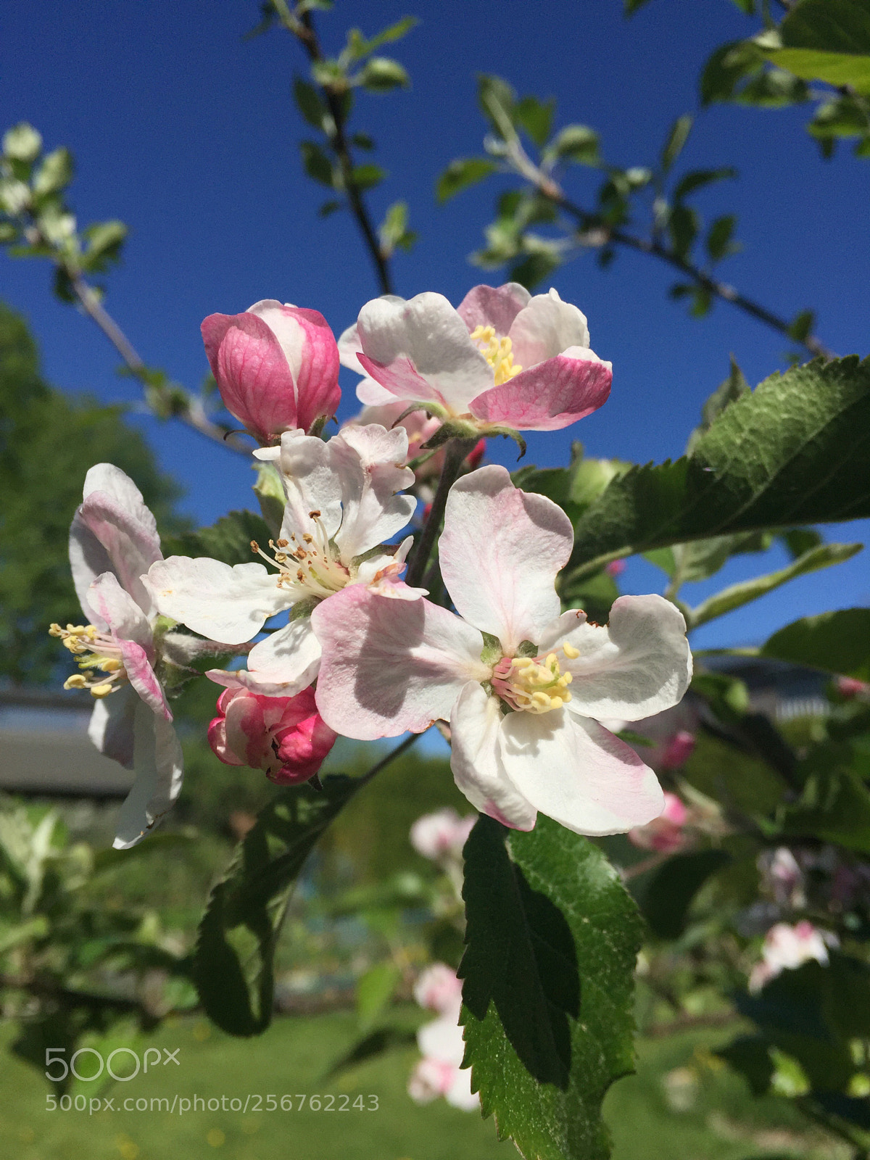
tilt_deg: +14.8
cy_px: 580
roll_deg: -1.1
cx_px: 435
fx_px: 972
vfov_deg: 61.7
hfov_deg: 48.2
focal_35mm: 29
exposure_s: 1/5650
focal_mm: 4.15
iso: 32
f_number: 2.2
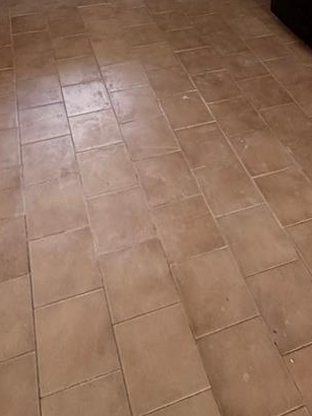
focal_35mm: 41
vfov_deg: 31.3
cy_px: -162
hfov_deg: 35.1
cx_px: 150
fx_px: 493
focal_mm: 2.22
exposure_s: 1/70
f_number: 2.2
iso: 320
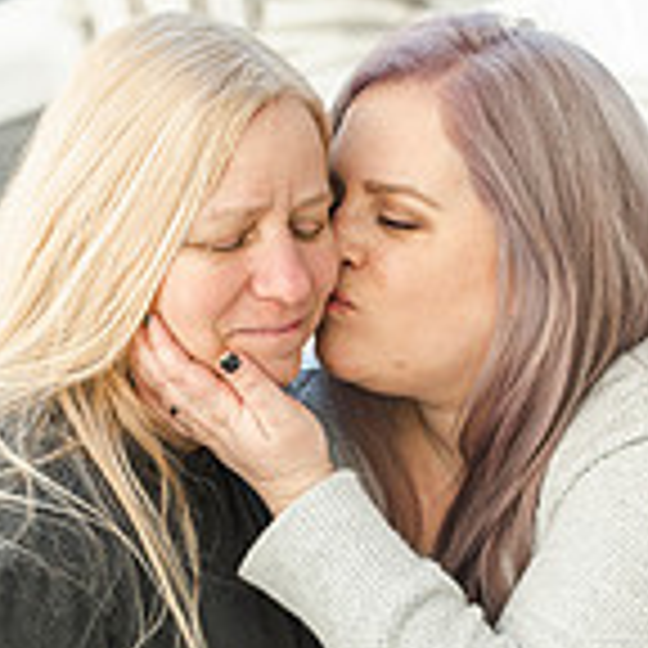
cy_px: 608
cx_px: 378
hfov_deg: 6.9
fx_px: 5337
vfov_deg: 6.9
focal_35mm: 252
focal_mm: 95
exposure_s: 1/640
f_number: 4
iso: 400
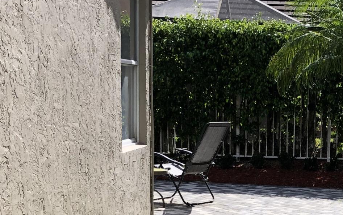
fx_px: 879
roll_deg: -1.8
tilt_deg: -8.7
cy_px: 229
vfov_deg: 13.7
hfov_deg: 21.2
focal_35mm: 94
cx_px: 352
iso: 20
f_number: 1.8
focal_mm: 3.99
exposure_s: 1/960
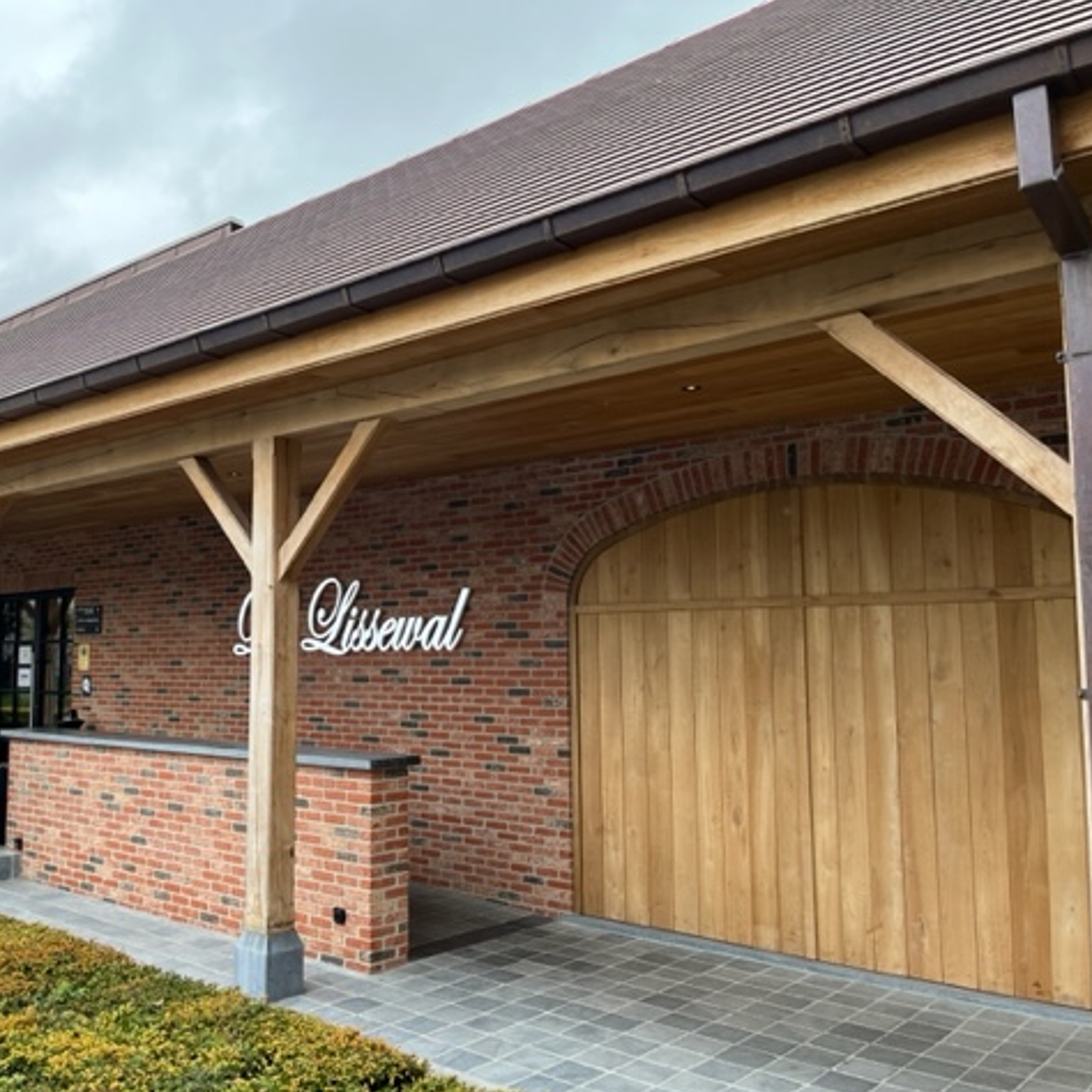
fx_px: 1106
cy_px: 548
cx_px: 417
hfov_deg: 52.0
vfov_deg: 52.5
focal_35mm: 31
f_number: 1.6
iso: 50
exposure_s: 1/497
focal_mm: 5.1
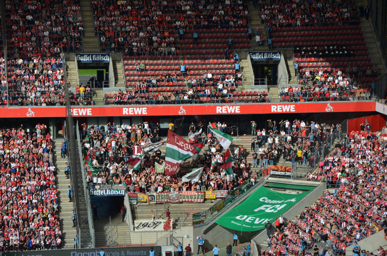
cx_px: 194
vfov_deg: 8.7
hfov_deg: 13.1
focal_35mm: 158
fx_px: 1690
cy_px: 128
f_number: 8
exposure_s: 1/800
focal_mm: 105
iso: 200
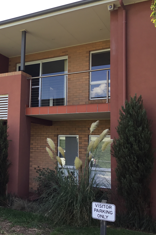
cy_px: 115
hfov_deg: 29.2
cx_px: 13
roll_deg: -2.3
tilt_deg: +6.0
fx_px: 286
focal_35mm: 44
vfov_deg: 44.5
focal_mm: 3.3
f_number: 2.4
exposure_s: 1/275
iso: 25
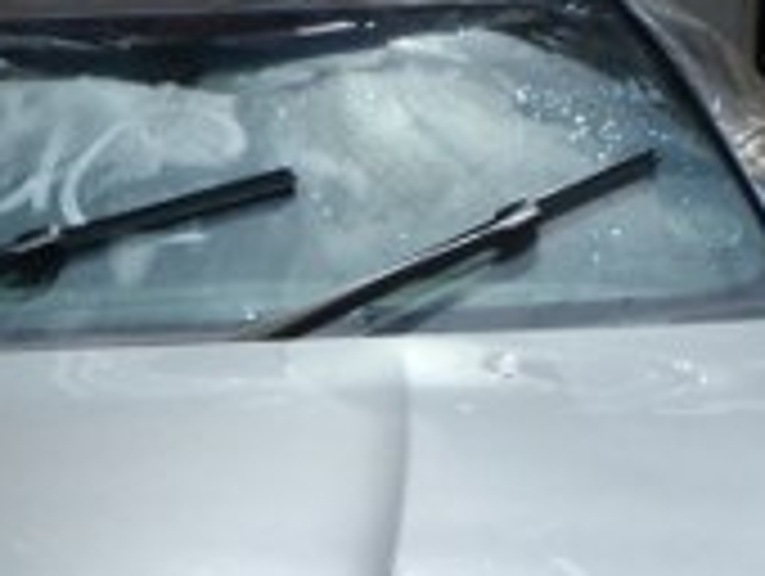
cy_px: 882
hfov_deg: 20.3
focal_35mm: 94
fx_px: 2080
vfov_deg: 14.6
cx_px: 22
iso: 80
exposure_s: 1/500
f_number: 5.6
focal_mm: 4.5
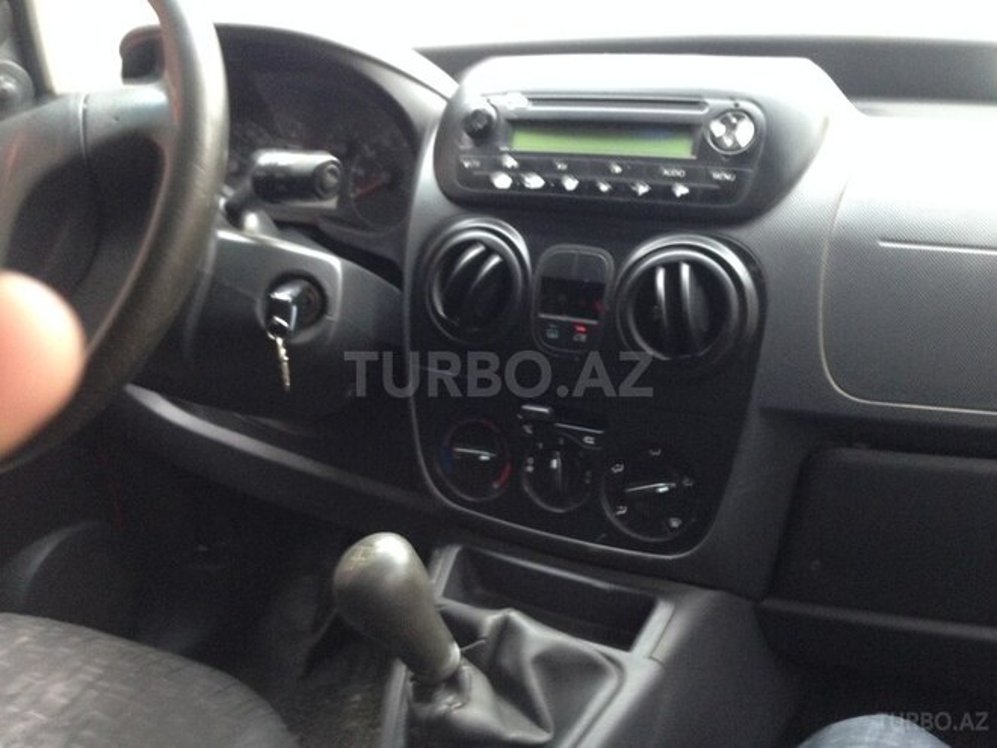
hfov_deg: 55.4
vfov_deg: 42.9
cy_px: 374
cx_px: 498
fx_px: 950
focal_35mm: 33
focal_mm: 4.12
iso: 250
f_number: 2.4
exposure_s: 1/20
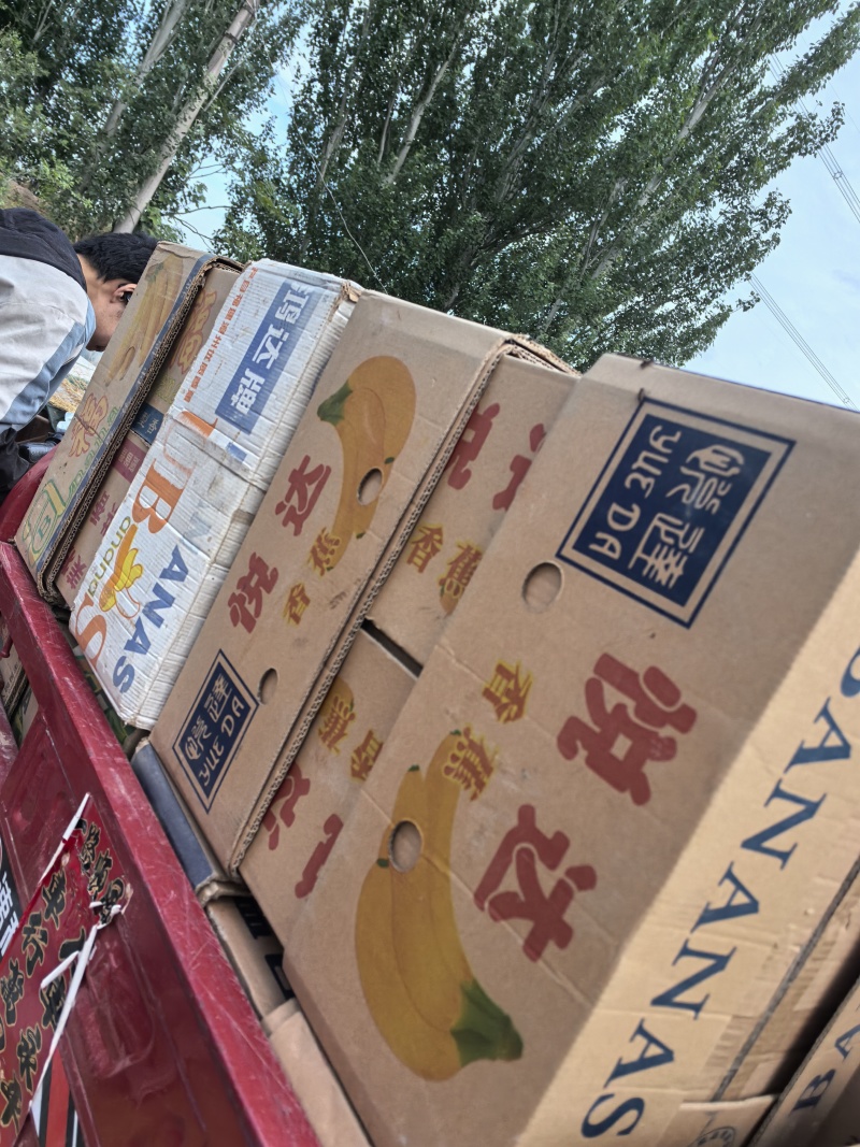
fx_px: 895
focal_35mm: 27
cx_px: 430
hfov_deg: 51.3
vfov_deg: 65.3
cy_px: 574
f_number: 2
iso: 50
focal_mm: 5.75
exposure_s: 1/1076
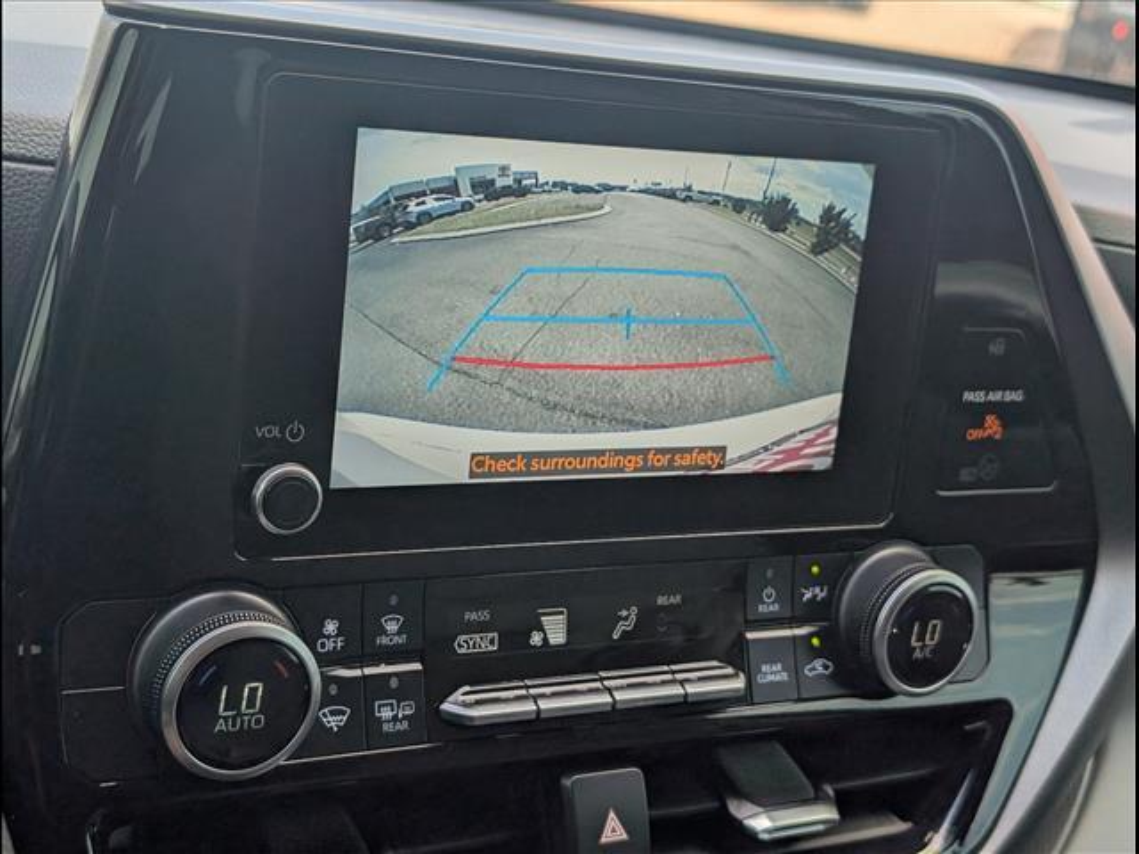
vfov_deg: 29.7
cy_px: 427
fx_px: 1612
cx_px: 570
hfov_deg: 38.9
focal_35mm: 49
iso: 22
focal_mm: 6.9
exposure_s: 1/270
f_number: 1.68
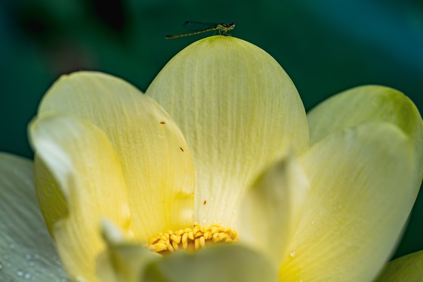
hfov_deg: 19.5
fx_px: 1233
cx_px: 212
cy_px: 141
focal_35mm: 105
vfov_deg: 13.0
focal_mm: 105
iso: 72
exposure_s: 1/125
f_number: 8
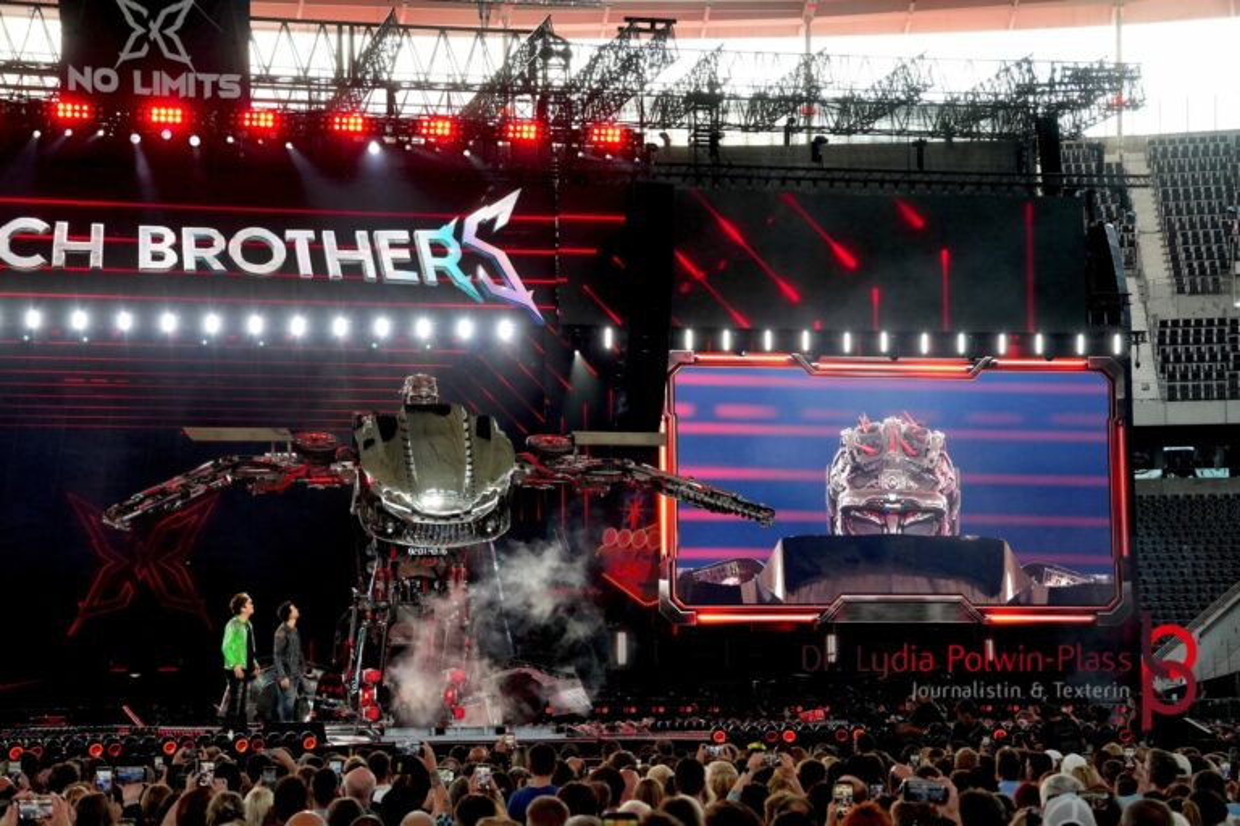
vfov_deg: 16.3
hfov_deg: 24.2
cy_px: 413
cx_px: 620
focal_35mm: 84
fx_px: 2893
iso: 1250
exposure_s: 1/160
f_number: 4.5
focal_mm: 56
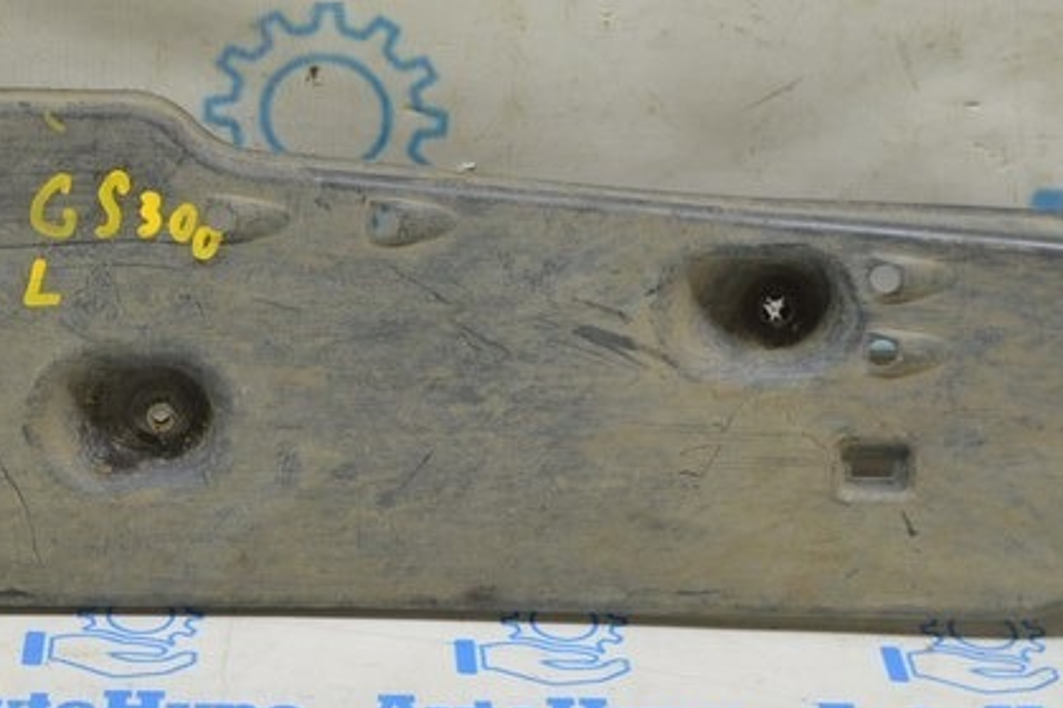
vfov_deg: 15.5
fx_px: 2597
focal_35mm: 88
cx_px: 274
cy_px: 296
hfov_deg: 22.9
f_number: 5.6
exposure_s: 1/20
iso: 400
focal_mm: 24
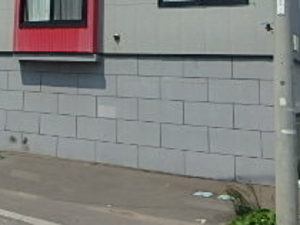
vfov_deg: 21.7
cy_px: -26
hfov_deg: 27.9
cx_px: -21
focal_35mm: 64
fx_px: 555
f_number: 6
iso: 125
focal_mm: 3.7
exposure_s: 1/800
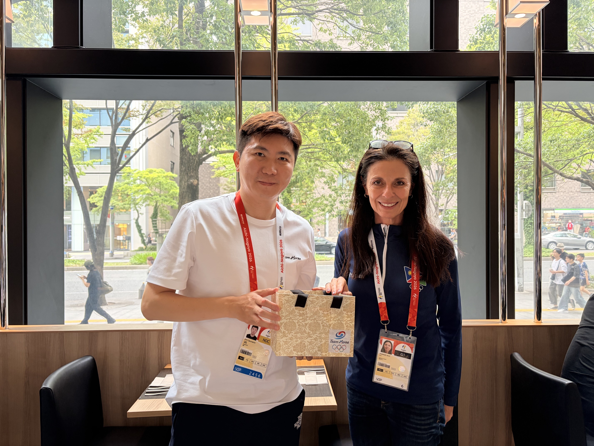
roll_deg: +0.3
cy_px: 223
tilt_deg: +0.1
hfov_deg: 67.3
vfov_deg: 53.1
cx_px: 297
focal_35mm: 26
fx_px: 446
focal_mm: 5.96
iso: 125
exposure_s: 1/89
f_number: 1.6
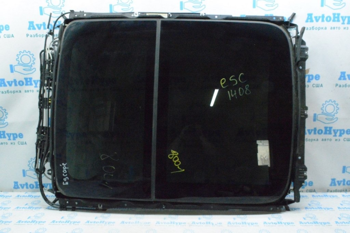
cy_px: 116
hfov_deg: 59.5
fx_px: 306
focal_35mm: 32
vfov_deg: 41.6
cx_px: 175
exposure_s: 1/40
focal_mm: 21
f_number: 25
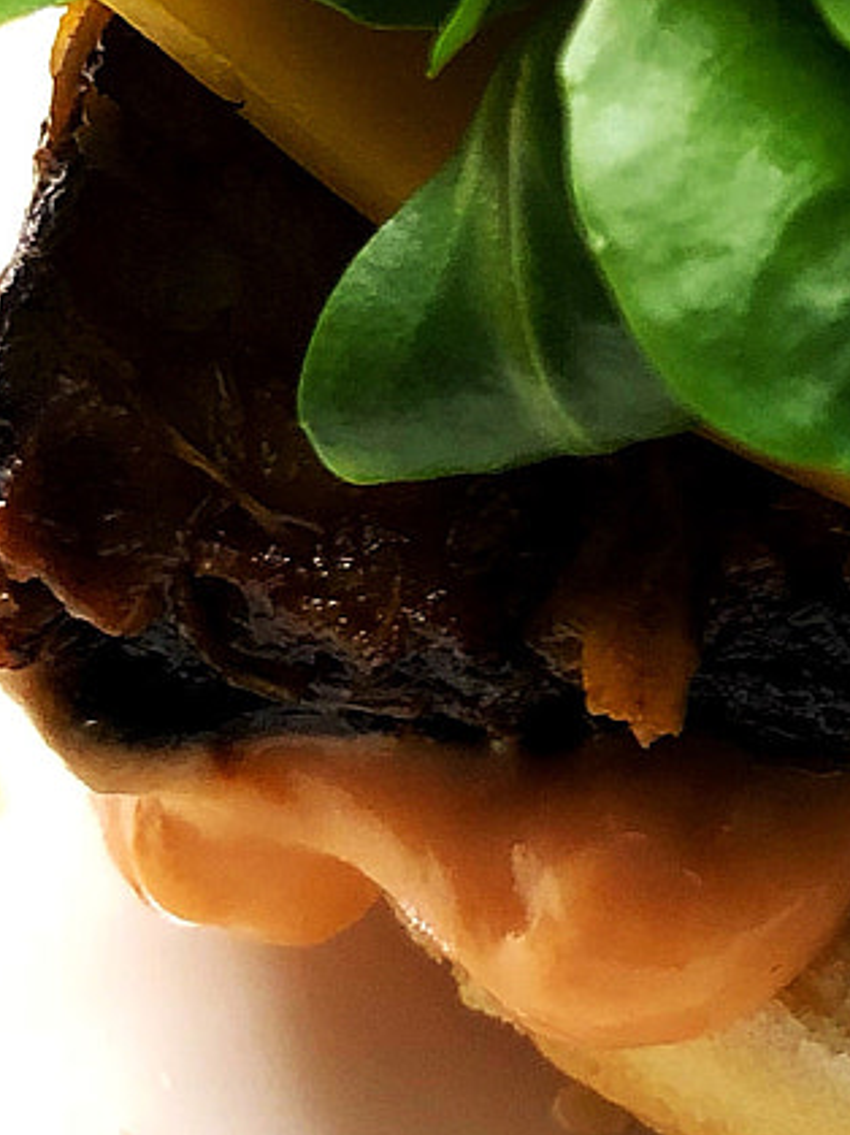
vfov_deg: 17.9
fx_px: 3505
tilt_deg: -37.1
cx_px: 1462
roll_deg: -0.9
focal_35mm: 107
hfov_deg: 12.7
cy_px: -33
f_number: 1.8
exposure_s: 1/9
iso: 100
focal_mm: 4
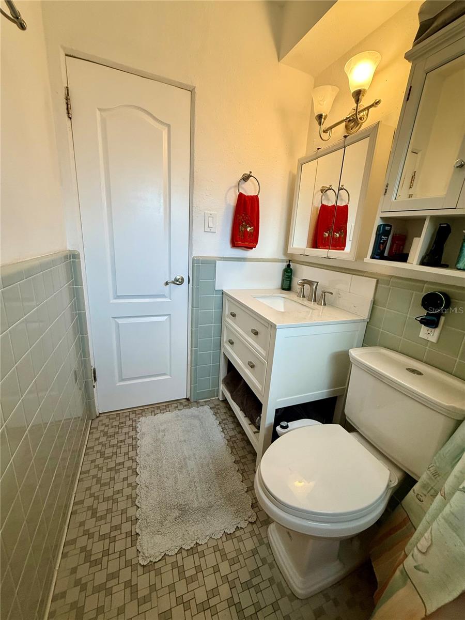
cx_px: 232
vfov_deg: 102.1
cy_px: 310
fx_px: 251
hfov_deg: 85.7
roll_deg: -4.5
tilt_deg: -15.7
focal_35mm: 14
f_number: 2.2
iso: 250
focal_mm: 2.22
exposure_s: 1/60
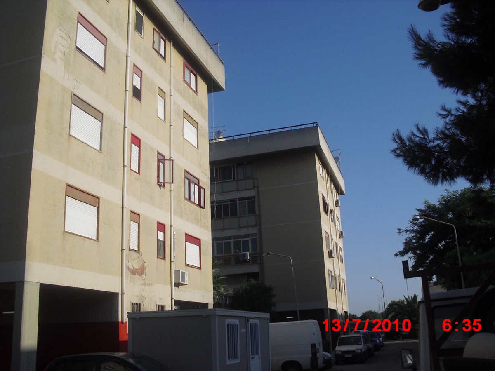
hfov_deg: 51.4
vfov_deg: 39.7
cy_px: 186
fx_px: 515
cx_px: 248
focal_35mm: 36
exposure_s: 1/200
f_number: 7.8
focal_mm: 6.3
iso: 64
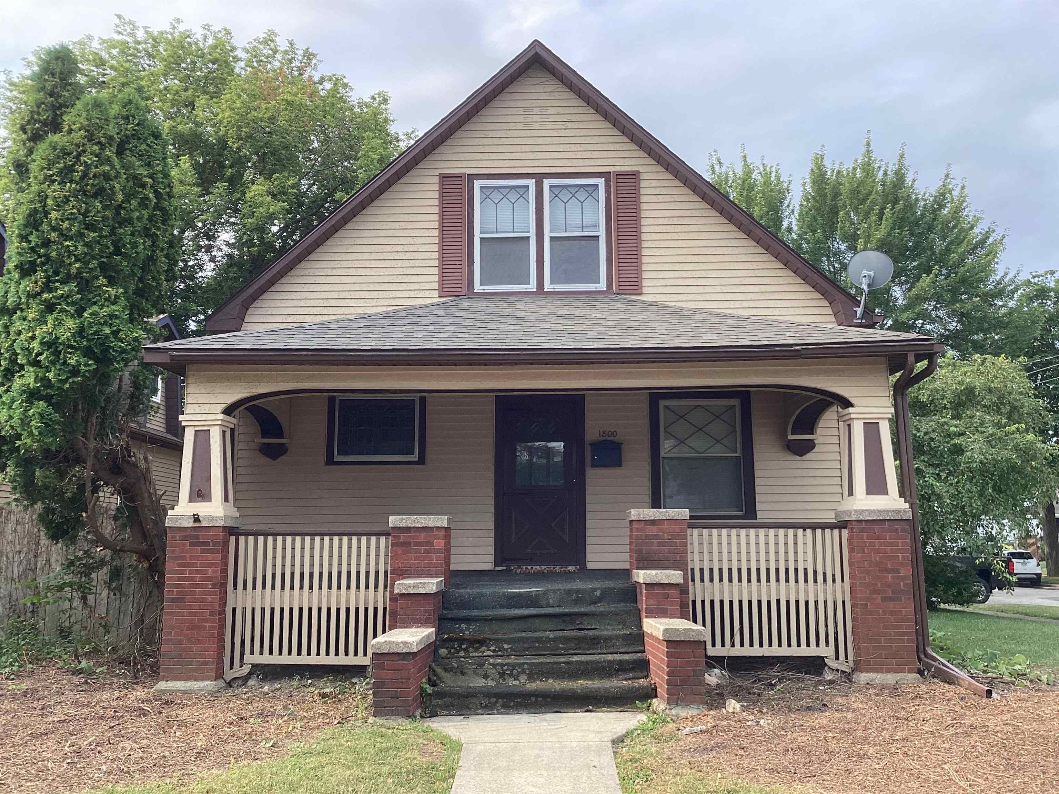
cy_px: 397
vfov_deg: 45.4
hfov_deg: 58.4
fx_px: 948
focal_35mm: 31
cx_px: 530
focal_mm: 3.3
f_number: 2.4
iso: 25
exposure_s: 1/281
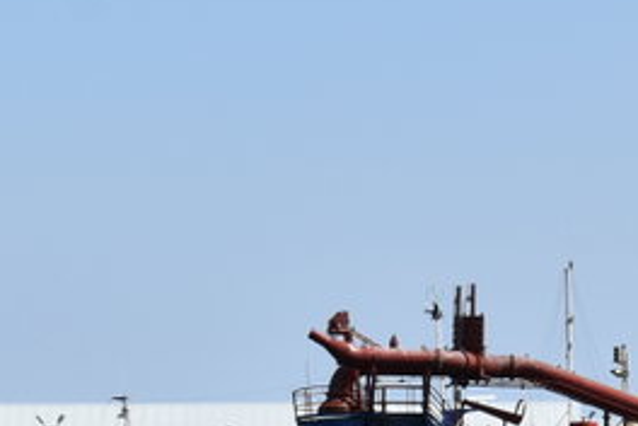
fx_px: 4111
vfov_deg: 5.9
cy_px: 448
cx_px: 1406
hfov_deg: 8.3
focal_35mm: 232
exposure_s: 1/400
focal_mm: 34
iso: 200
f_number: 10
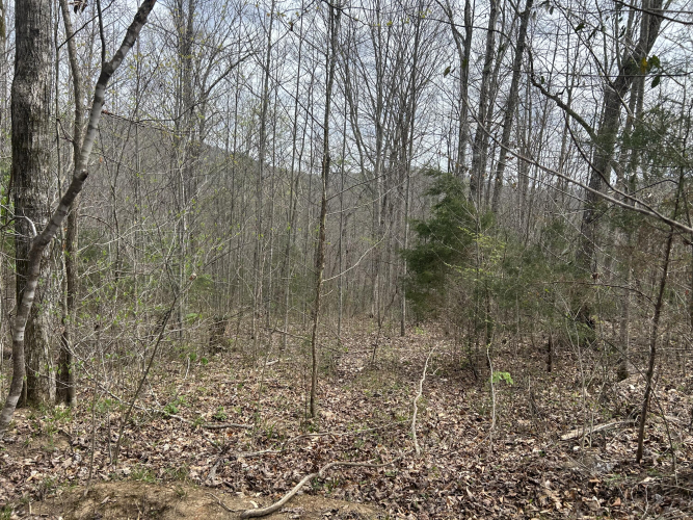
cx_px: 346
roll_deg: -4.4
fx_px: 520
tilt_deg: -5.3
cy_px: 260
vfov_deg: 53.0
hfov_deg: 67.3
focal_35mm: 26
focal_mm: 5.7
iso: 50
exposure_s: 1/1511
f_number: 1.5
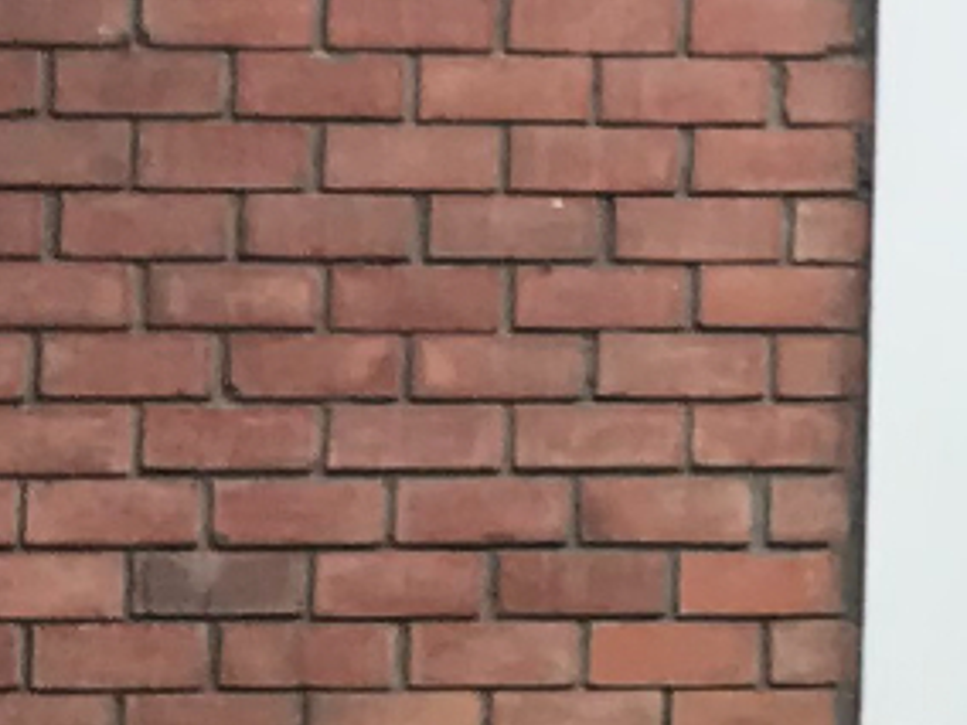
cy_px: -75
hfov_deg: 8.6
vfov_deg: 7.3
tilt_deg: +2.2
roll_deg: -1.9
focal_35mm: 202
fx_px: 5643
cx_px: 2612
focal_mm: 3.99
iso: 20
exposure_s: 1/149
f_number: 1.8
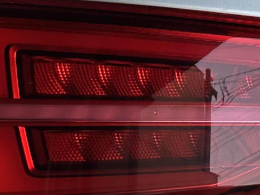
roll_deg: +1.4
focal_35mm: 213
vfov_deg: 6.9
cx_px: 266
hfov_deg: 9.2
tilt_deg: -7.0
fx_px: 1599
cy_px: 253
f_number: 1.78
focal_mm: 6.86
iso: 64
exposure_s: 1/154
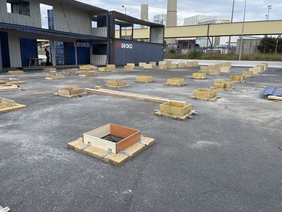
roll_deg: -0.5
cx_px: 140
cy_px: 104
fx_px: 220
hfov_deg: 65.3
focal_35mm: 27
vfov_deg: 51.4
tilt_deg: -14.3
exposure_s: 1/1323
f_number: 1.6
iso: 32
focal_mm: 5.1
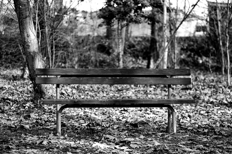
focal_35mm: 105
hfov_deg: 19.5
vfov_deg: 13.0
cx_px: 116
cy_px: 77
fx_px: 676
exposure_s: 1/250
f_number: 2.8
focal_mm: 105
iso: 100
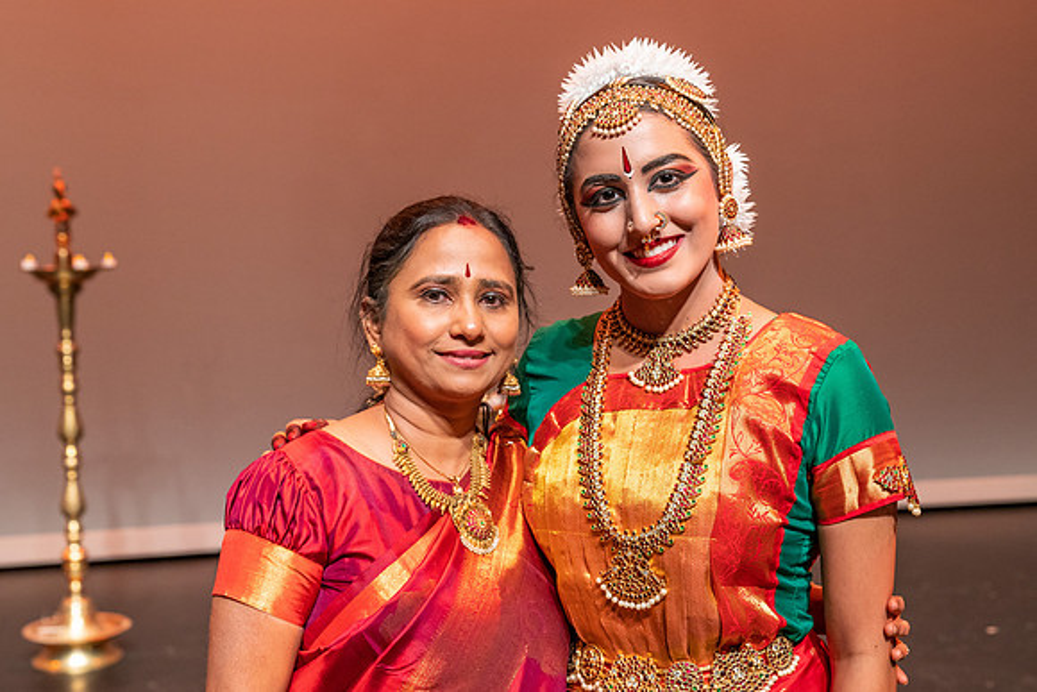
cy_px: 333
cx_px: 559
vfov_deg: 26.7
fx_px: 1459
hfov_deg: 39.1
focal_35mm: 51
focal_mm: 47
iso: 2500
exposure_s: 1/200
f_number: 4.5
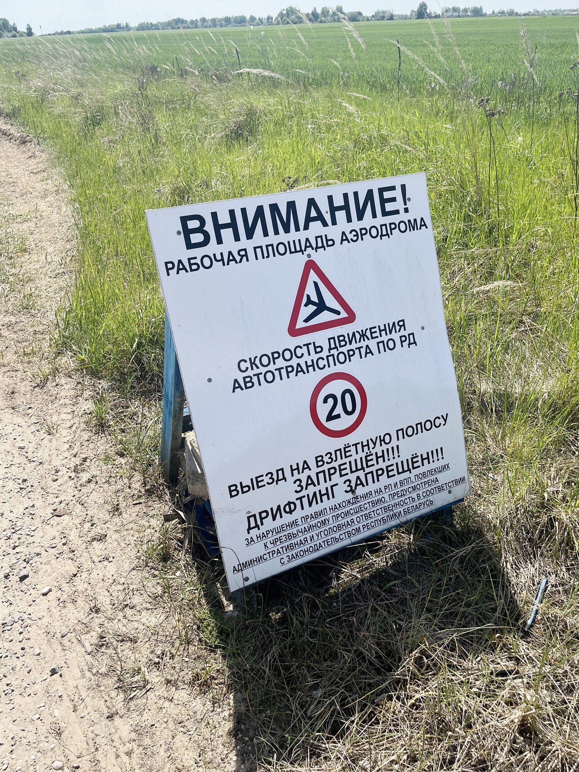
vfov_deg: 61.7
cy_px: 386
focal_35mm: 29
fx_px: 647
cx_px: 288
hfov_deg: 48.2
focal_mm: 5.1
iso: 50
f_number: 1.6
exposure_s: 1/2825
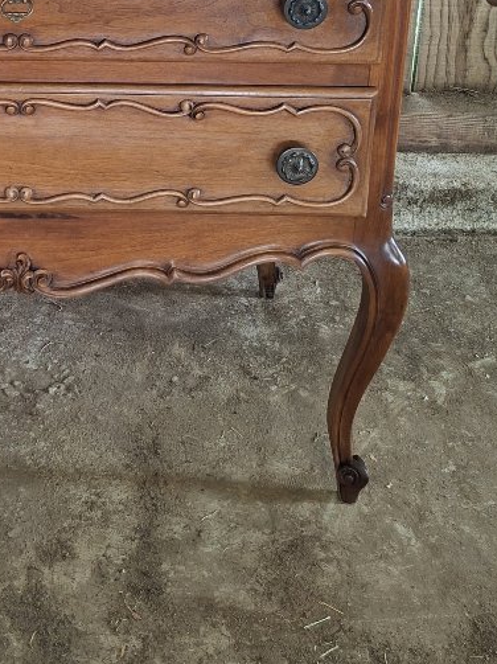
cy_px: -62
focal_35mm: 55
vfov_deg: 31.2
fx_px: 1054
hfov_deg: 25.3
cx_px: 8
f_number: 1.8
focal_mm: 5.54
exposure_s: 1/50
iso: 200
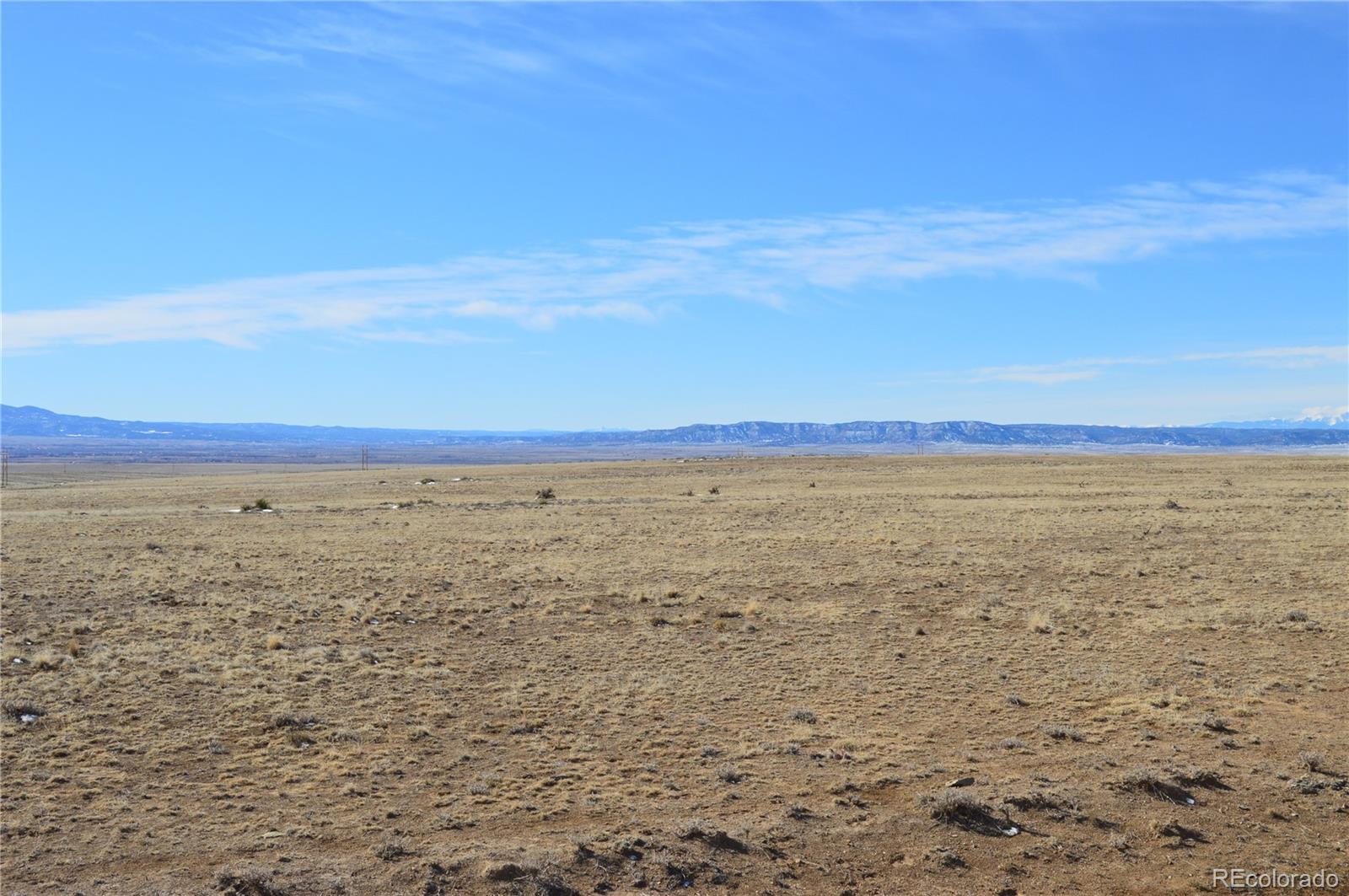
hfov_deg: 43.6
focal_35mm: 45
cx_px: 674
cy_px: 448
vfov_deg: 29.8
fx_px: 1684
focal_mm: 30
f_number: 11
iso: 280
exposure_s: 1/500
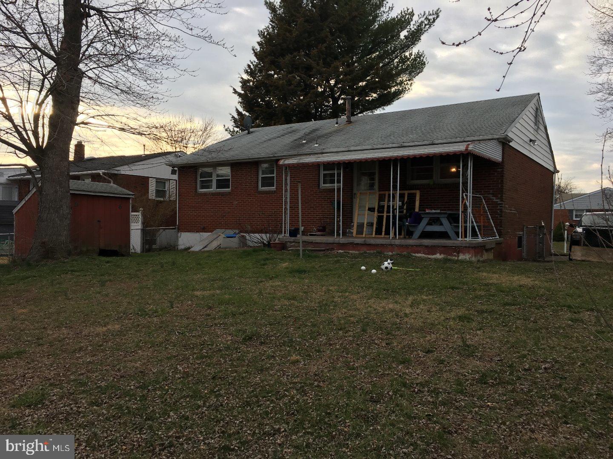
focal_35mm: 29
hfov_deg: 61.7
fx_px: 514
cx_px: 306
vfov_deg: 48.2
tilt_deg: +0.5
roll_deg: -1.8
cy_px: 230
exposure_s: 1/373
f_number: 2.2
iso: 25
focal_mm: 4.15
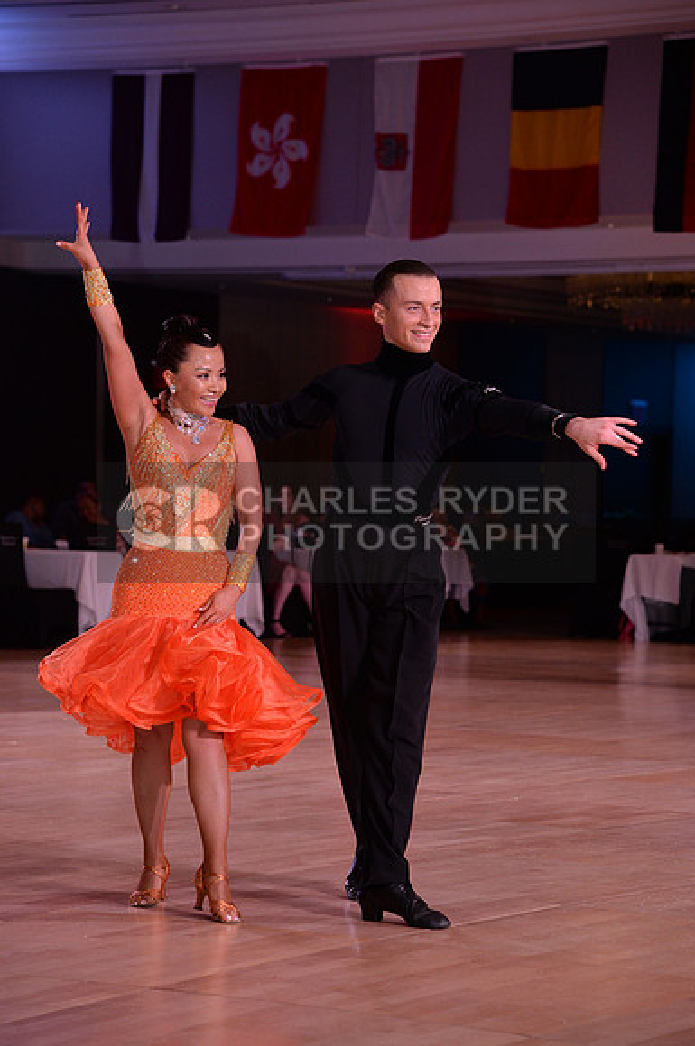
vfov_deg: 17.1
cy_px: 523
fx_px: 3485
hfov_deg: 11.4
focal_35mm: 120
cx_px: 348
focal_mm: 120
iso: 2000
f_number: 5.6
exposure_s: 1/250
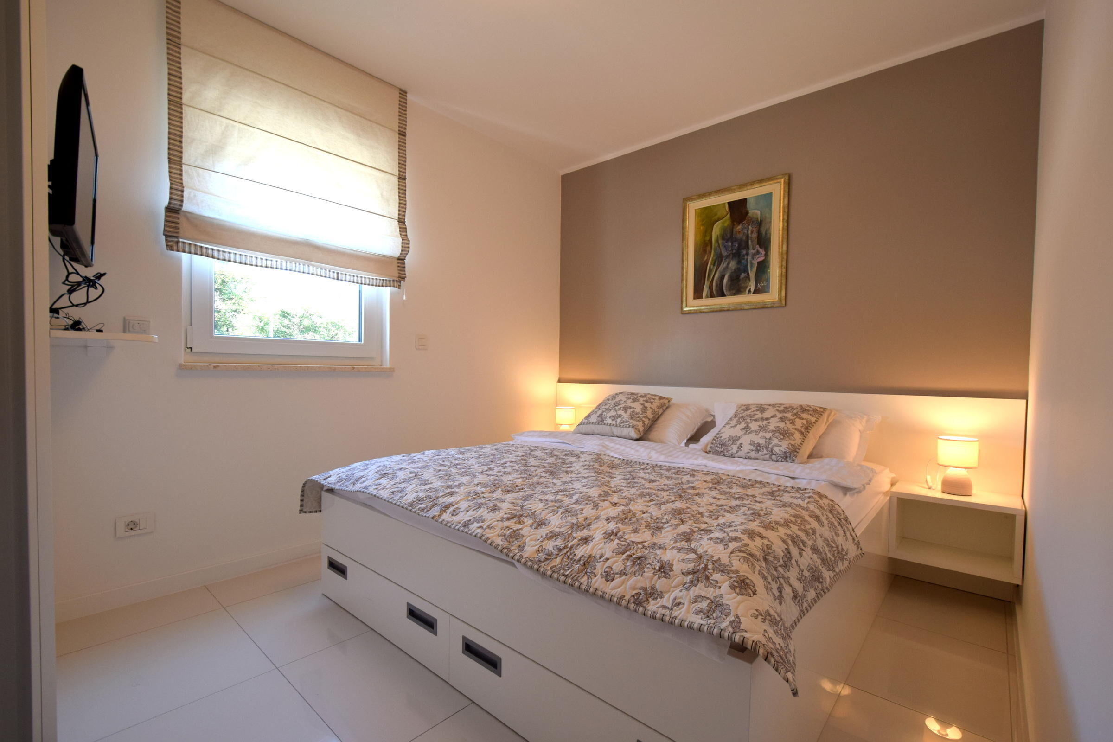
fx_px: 464
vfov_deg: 77.3
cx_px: 556
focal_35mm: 15
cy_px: 371
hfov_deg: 100.4
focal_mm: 10
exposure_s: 1/100
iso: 400
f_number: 5
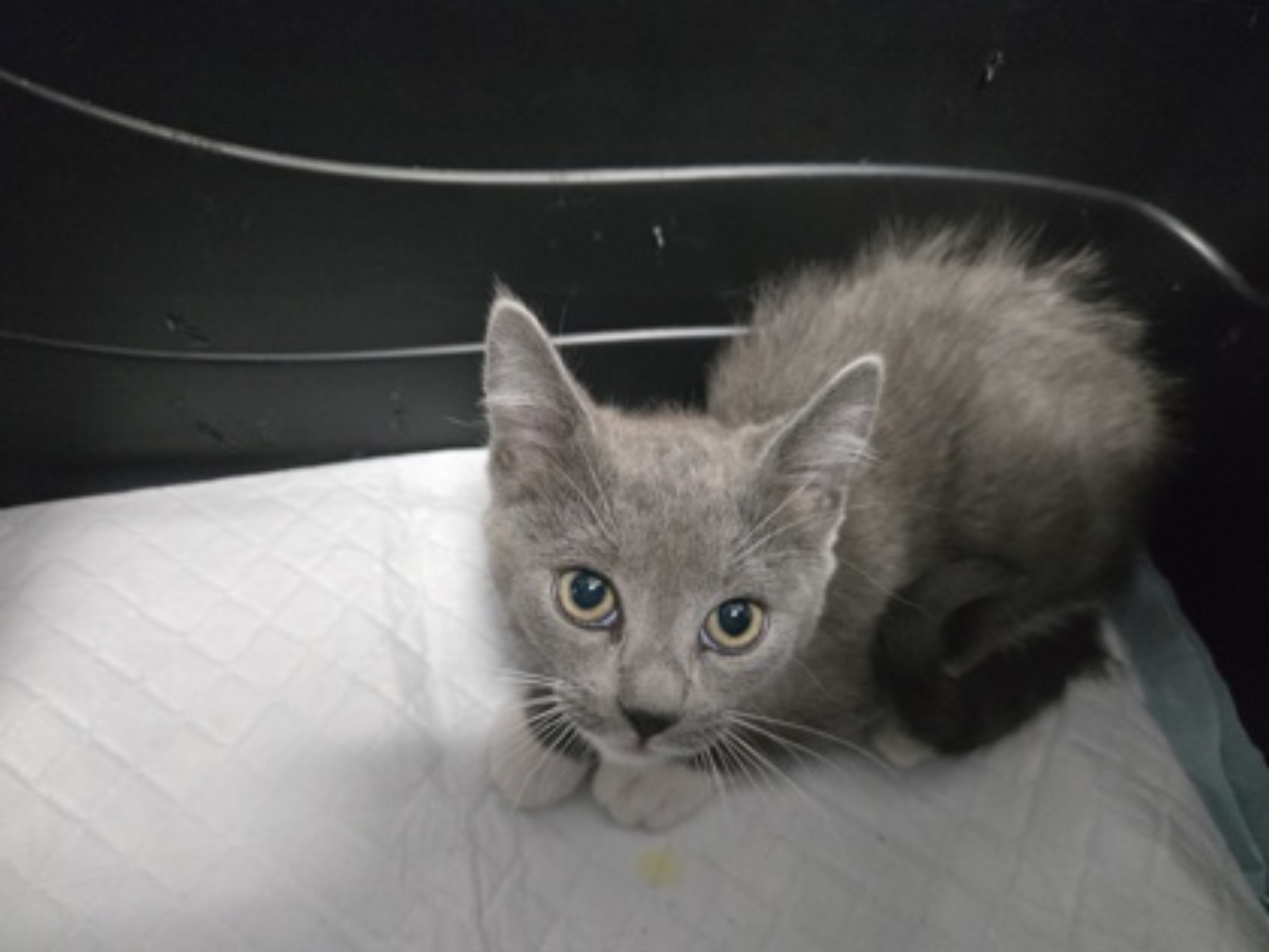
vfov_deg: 58.9
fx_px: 843
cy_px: 476
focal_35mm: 23
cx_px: 634
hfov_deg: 73.9
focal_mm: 5.4
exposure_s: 1/60
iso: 1000
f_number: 1.8
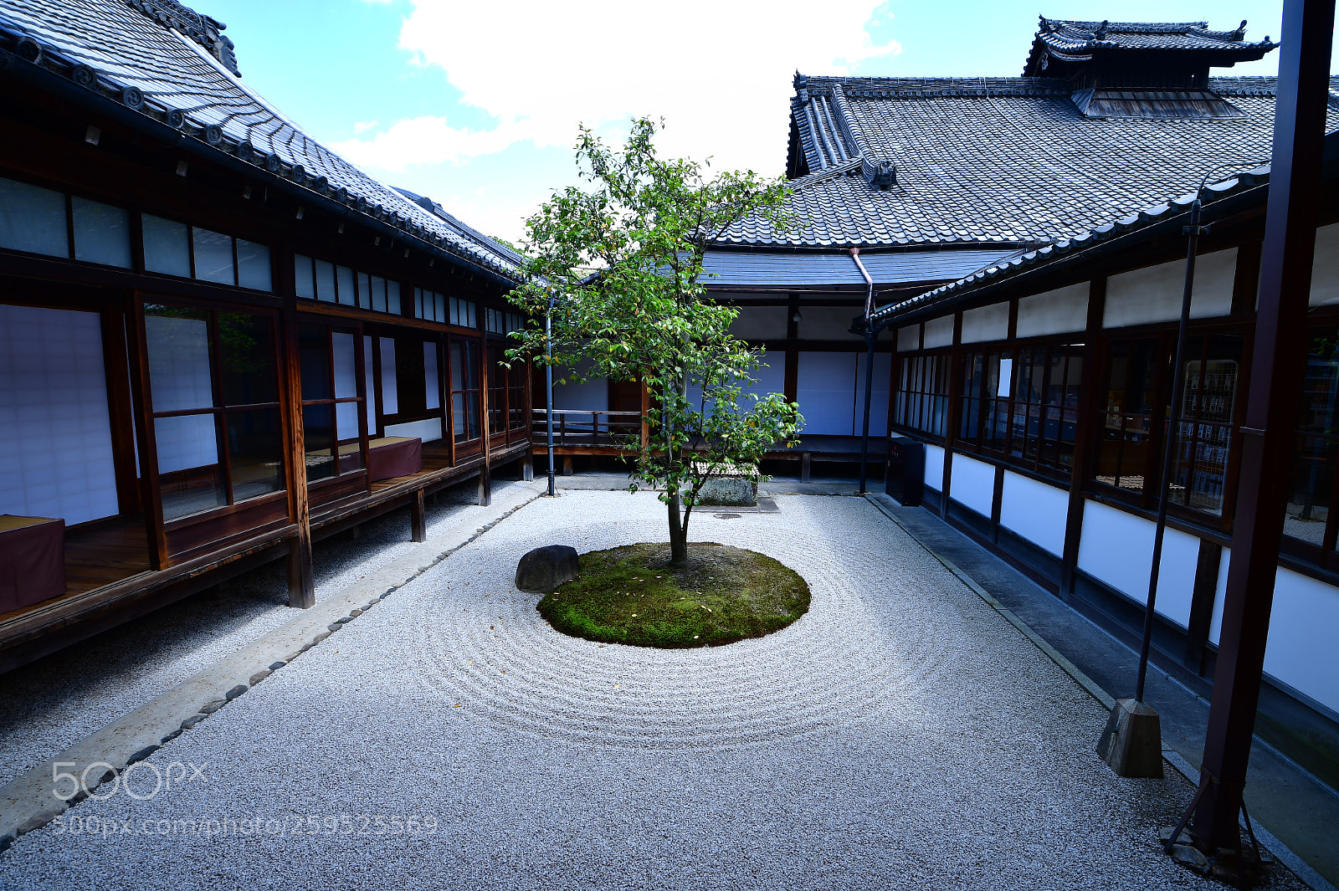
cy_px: 446
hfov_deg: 100.4
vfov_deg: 77.3
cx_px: 670
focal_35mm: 15
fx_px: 558
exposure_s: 1/25
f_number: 8
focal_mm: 10
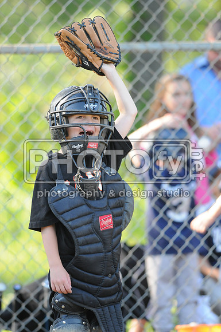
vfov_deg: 4.6
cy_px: 166
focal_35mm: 450
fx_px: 4156
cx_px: 110
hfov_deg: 3.0
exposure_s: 1/400
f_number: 4
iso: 800
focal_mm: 300
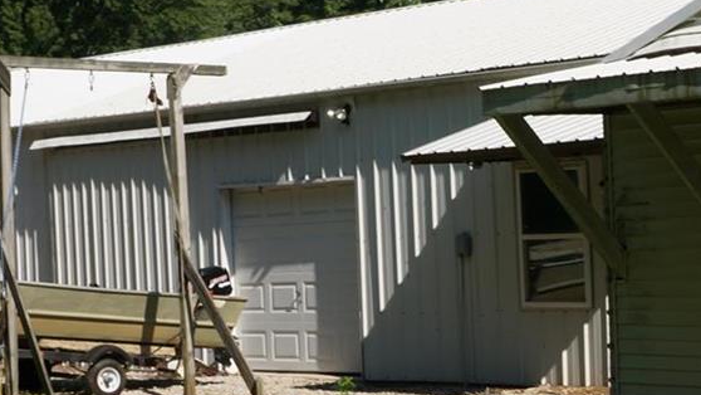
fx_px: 2008
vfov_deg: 11.2
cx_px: 706
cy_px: 272
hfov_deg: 19.2
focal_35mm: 108
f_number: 11
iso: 100
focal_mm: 24
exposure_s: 1/160
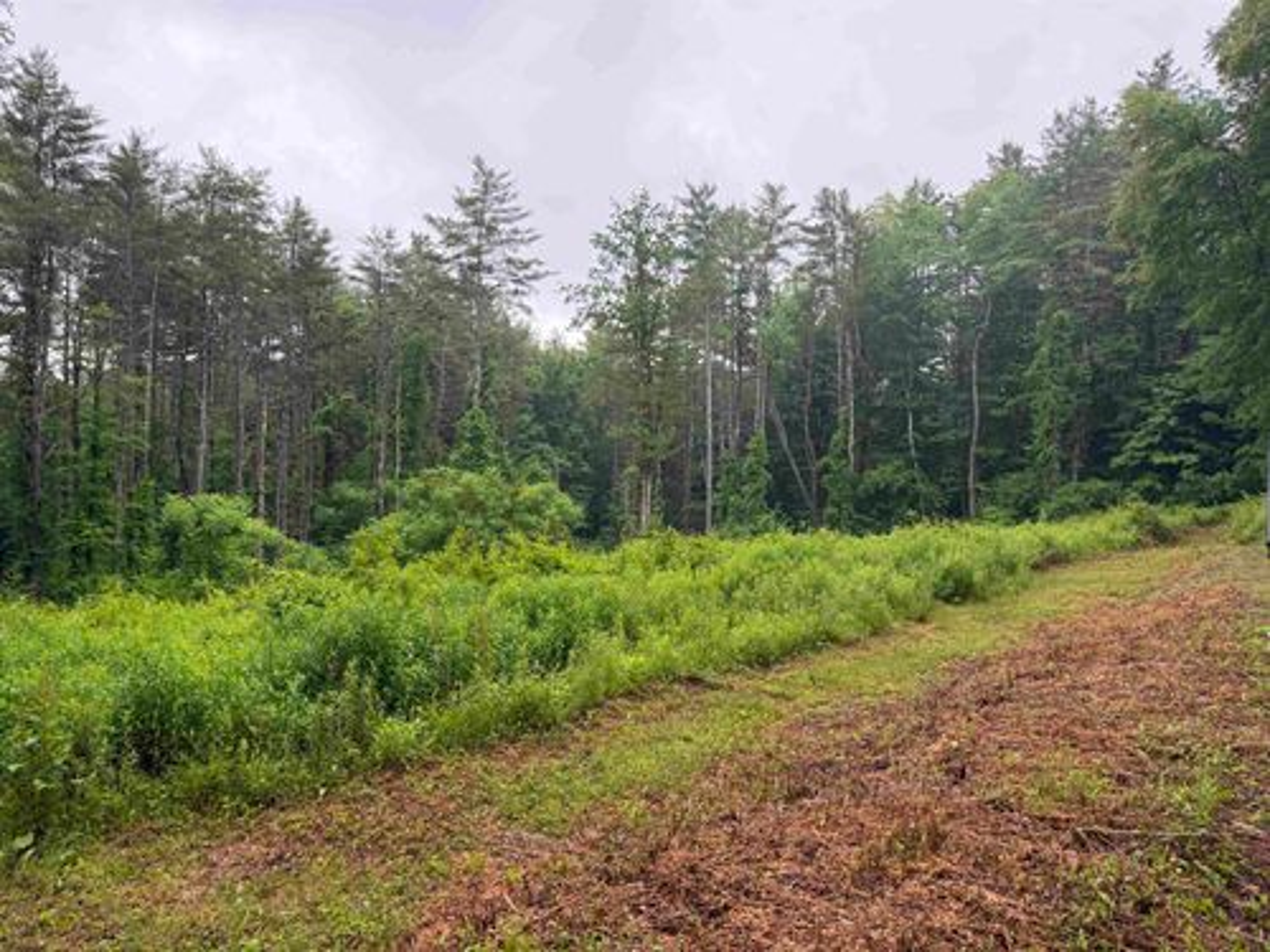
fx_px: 881
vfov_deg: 56.8
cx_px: 635
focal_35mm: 24
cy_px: 476
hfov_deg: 71.6
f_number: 1.78
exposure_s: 1/504
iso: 100
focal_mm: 6.76
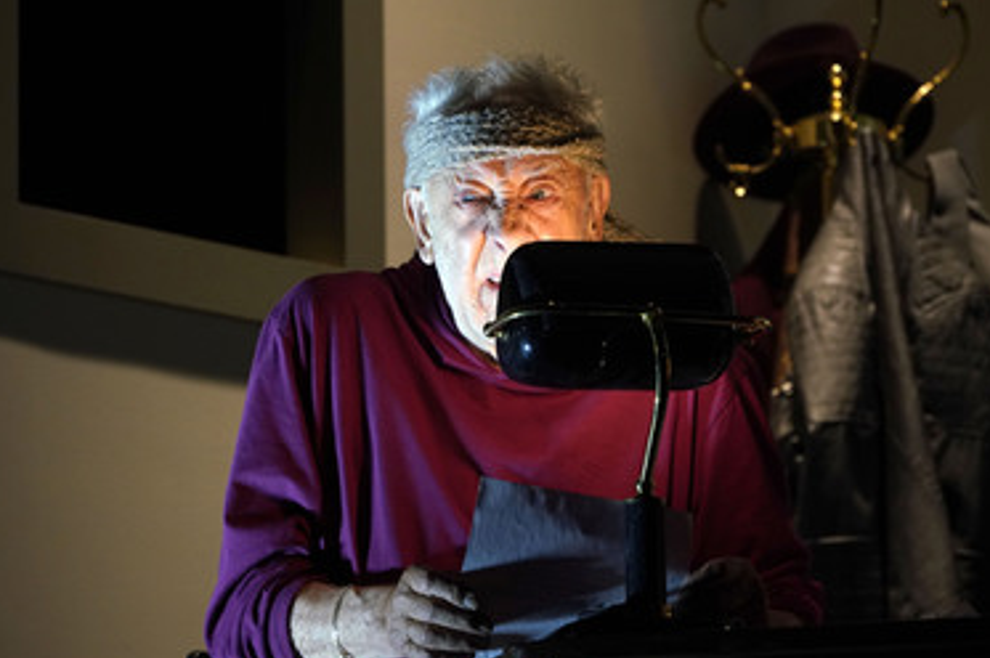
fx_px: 6649
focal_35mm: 242
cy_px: 353
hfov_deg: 8.5
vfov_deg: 5.7
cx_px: 500
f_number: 5.6
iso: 2000
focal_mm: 200
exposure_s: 1/200
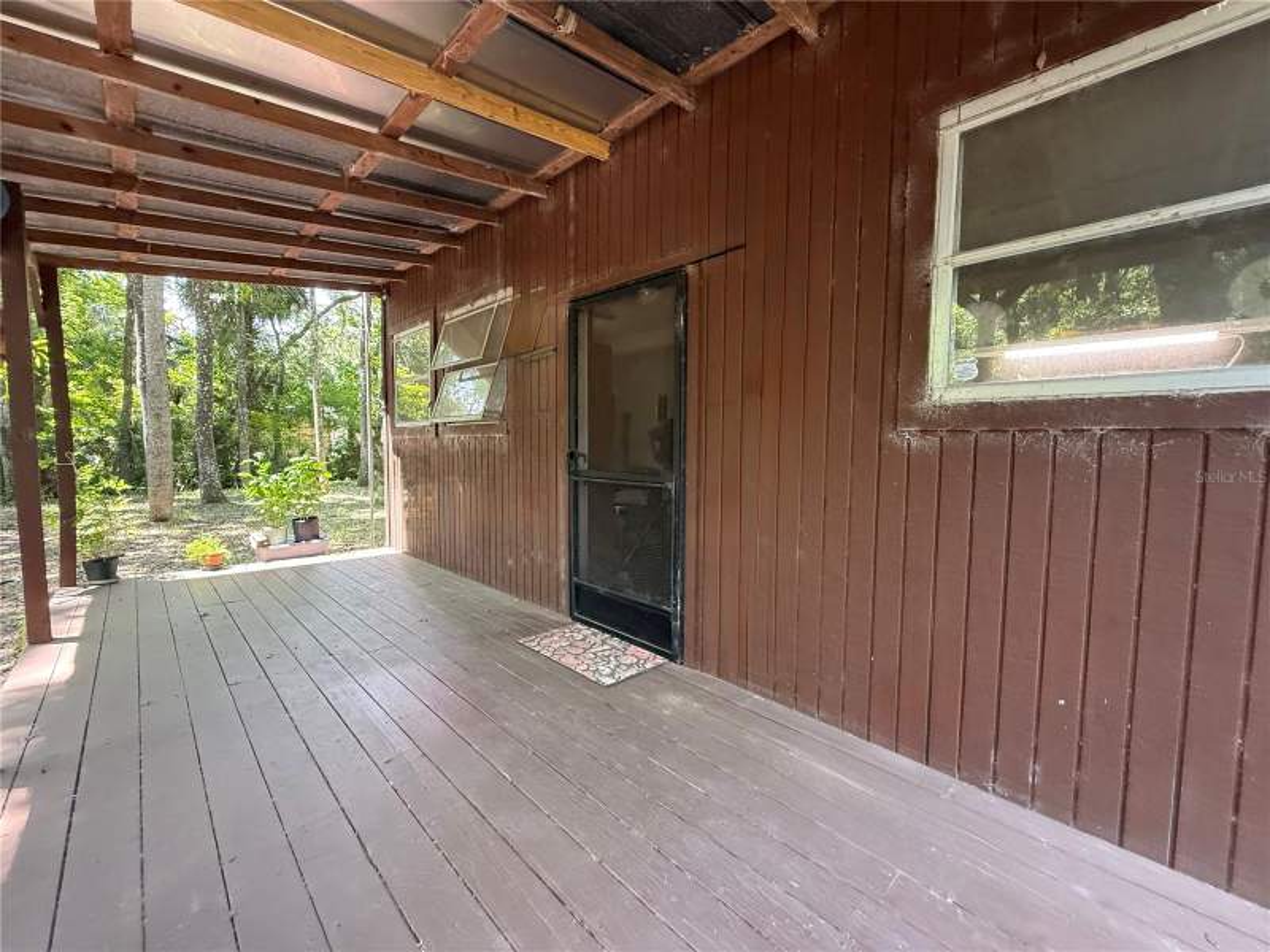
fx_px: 514
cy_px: 476
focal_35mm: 14
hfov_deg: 102.1
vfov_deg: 85.7
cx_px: 635
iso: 500
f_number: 2.2
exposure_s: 1/120
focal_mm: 2.22
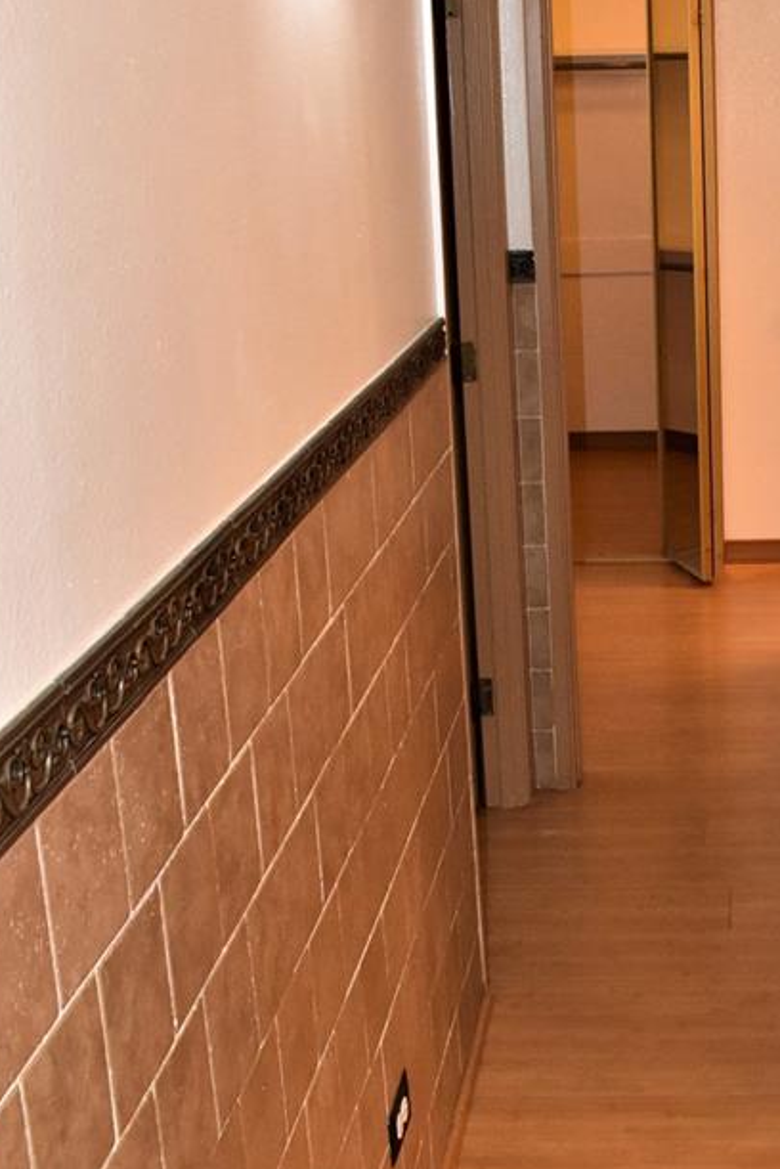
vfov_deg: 37.4
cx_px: 736
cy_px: 497
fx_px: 1720
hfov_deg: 24.6
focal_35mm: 53
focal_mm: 18
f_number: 8
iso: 3200
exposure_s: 1/125
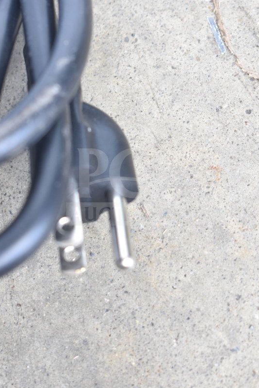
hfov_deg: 14.5
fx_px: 1021
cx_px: 121
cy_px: 187
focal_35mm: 95
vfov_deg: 21.6
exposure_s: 1/100
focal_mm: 55
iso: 1000
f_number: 5.6
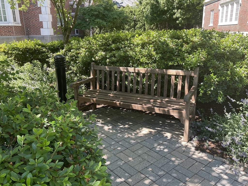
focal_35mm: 29
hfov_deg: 61.7
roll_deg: +0.1
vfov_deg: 48.2
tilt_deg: -17.6
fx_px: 208
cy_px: 93
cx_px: 124
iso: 16
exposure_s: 1/128
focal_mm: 3
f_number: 1.8
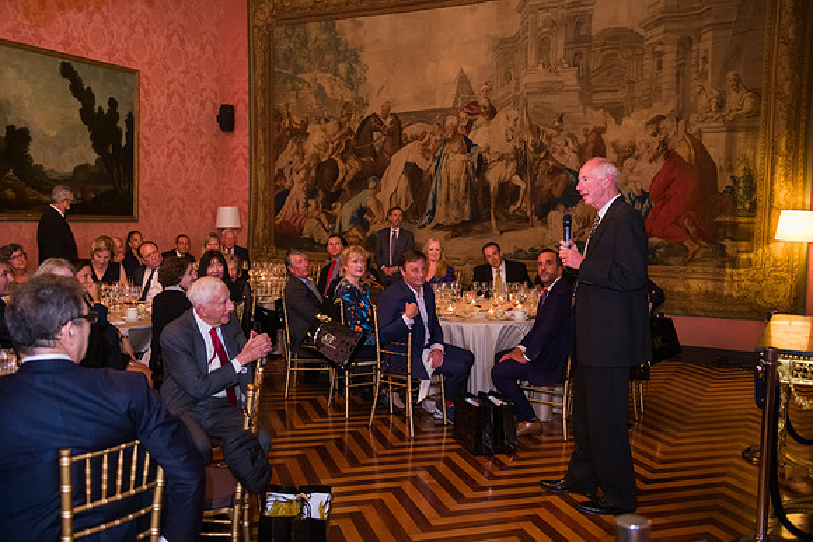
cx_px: 406
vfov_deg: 38.9
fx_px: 768
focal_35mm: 34
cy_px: 271
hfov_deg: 55.8
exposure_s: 1/100
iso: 3200
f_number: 3.2
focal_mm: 34
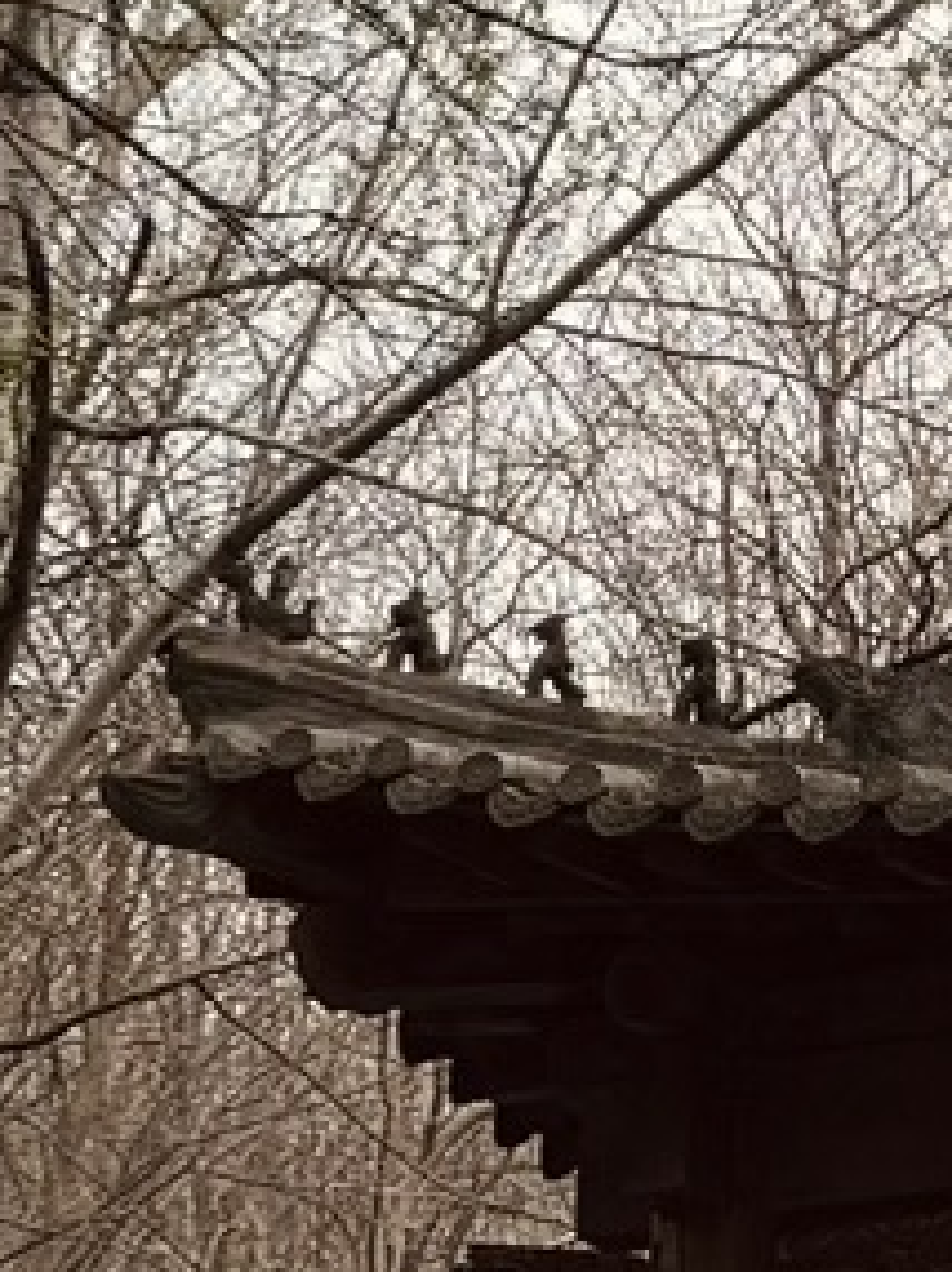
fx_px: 6170
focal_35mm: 168
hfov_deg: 8.4
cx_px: 1851
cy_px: 725
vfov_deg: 11.8
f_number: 1.78
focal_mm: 6.86
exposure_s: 1/842
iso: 80
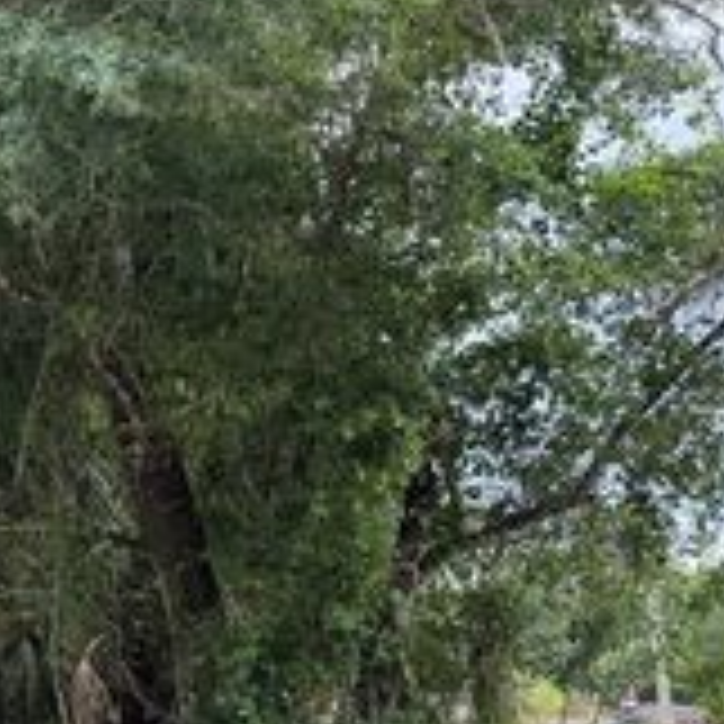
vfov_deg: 25.9
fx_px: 1562
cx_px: -198
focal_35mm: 66
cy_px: 497
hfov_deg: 23.3
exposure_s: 1/535
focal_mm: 6.76
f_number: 1.78
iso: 100
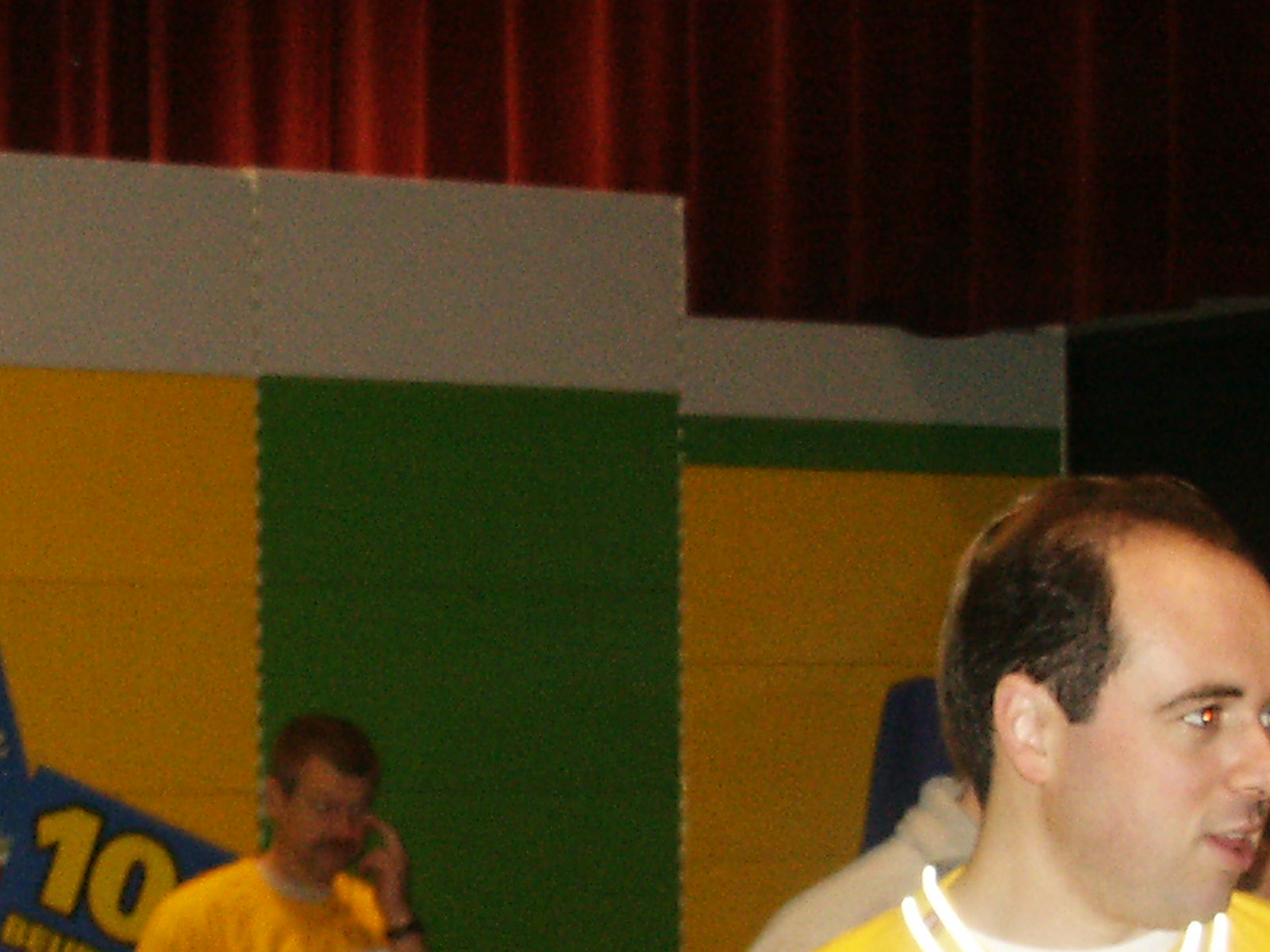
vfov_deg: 10.7
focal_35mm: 137
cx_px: 94
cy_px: 995
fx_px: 5026
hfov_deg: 14.2
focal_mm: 9.99
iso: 200
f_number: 3.6
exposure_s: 1/45
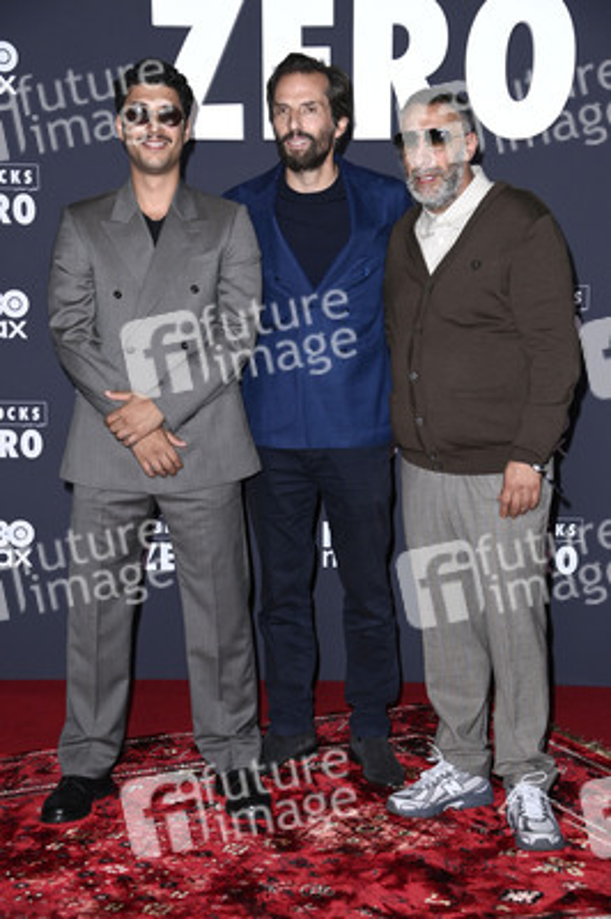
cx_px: 306
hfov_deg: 18.9
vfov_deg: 28.1
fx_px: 1836
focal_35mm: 72
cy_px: 460
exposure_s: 1/250
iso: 1000
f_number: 5.6
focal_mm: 72
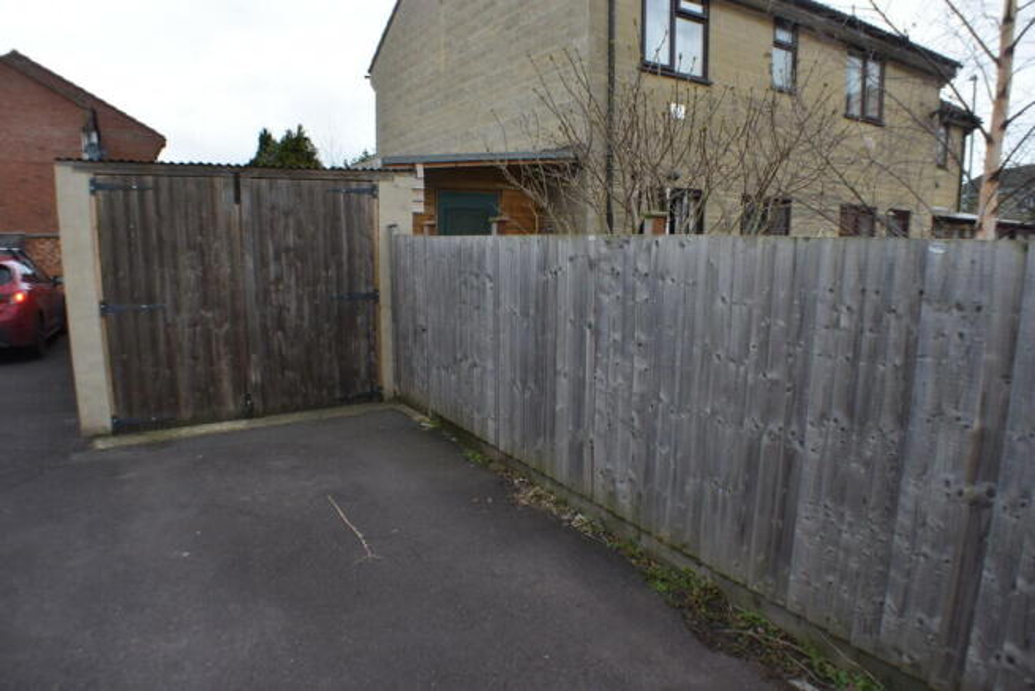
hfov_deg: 61.9
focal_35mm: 30
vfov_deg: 43.6
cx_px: 518
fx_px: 863
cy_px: 346
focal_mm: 20
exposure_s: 1/200
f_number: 7.1
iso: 400
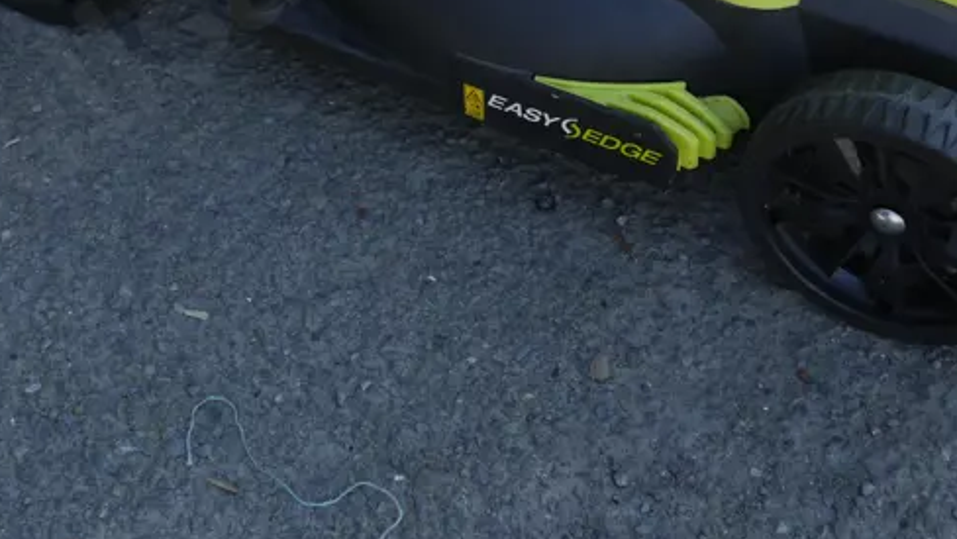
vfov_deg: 18.0
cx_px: 347
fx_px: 1625
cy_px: -93
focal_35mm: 64
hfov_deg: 32.6
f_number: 4.5
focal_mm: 14
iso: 200
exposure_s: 1/200
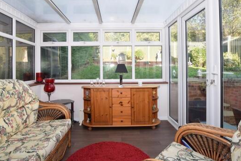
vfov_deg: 64.2
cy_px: 68
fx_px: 127
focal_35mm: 19
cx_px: 114
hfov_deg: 86.8
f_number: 7.1
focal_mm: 10
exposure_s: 1/200
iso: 400
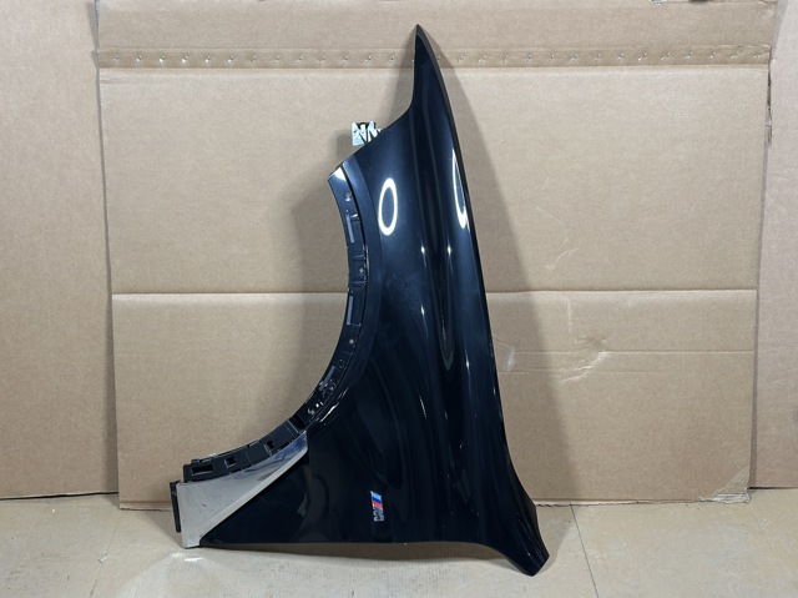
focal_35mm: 48
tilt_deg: -20.7
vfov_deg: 30.2
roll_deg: +0.5
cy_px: 299
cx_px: 399
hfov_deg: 39.7
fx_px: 1106
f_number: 1.78
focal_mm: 6.86
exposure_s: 1/50
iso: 200
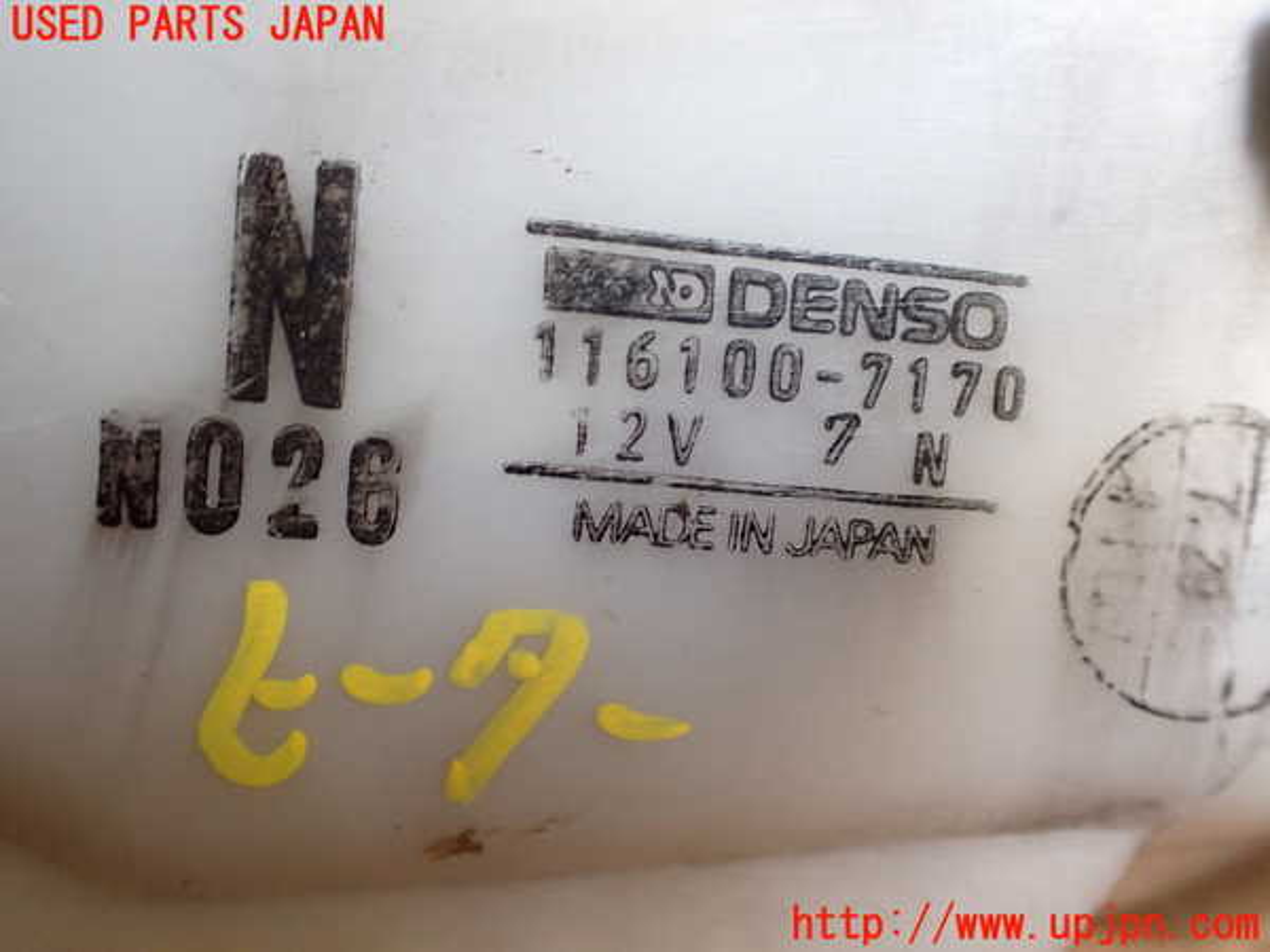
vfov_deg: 46.8
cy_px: 476
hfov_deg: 60.0
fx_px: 1101
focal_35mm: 30
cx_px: 635
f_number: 2.3
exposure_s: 1/125
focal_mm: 5.4
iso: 640
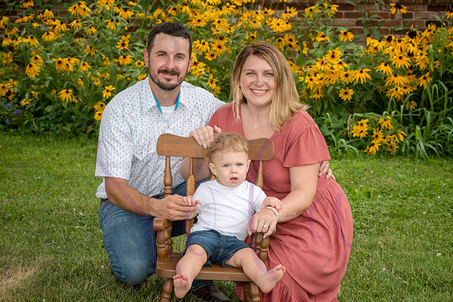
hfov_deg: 23.4
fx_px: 1094
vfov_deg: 15.7
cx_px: 226
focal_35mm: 87
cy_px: 151
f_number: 9
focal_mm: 80
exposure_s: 1/320
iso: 500
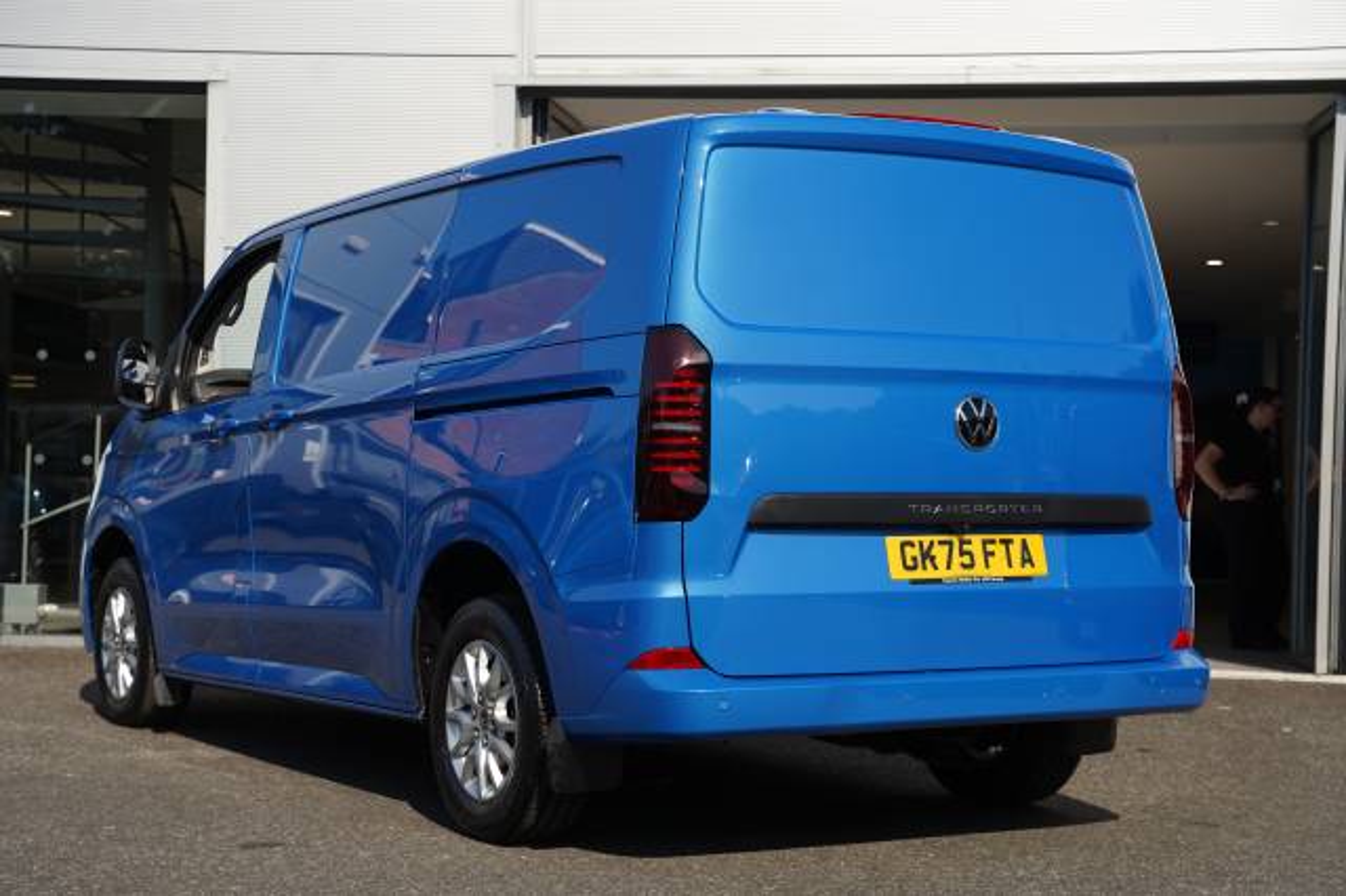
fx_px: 2164
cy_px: 448
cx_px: 673
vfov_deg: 23.4
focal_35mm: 58
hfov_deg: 34.6
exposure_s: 1/400
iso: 100
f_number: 4.5
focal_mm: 57.9
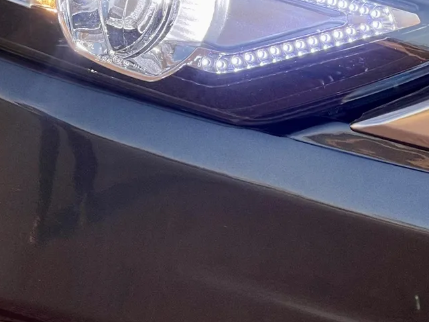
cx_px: 105
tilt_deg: -0.3
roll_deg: +2.0
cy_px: -75
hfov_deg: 12.3
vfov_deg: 9.1
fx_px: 1983
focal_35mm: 160
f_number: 2.2
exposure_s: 1/258
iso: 20
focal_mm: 7.5
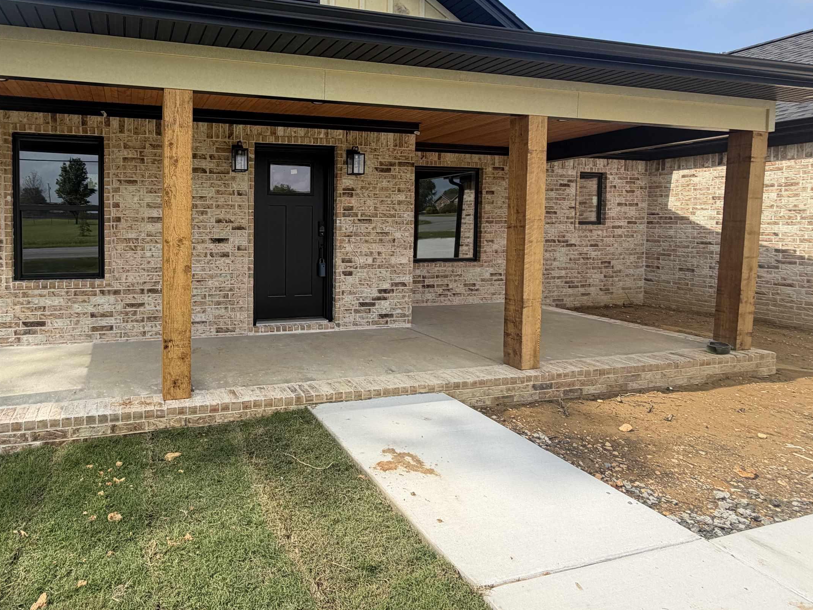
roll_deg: -0.2
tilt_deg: -2.0
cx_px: 243
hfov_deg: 77.9
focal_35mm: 20
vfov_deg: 65.3
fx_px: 470
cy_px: 239
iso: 32
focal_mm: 2.22
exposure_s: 1/770
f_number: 2.2
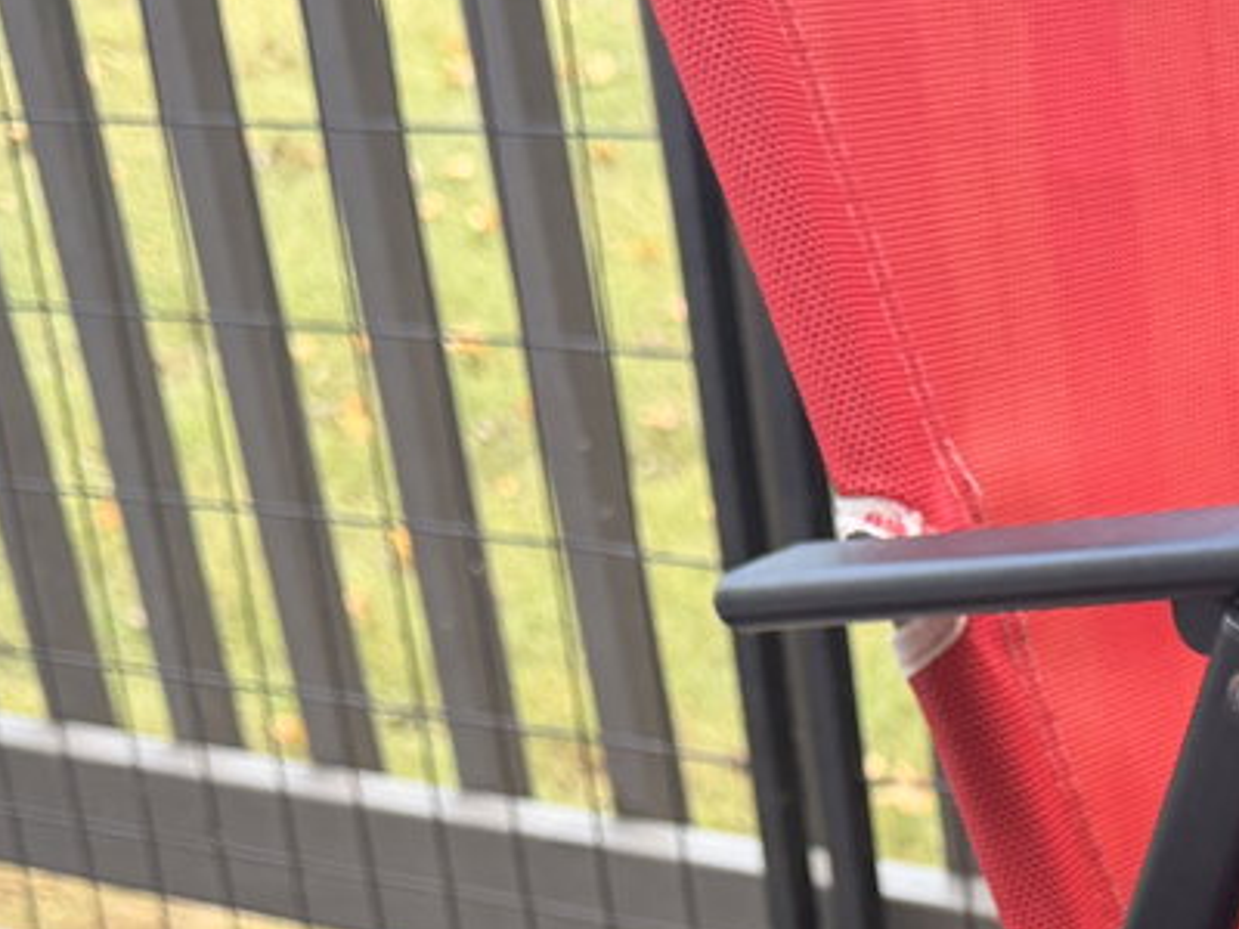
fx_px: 3436
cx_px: 1400
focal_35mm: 96
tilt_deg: -25.0
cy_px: 1412
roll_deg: +4.1
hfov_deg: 19.5
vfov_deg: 14.3
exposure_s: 1/180
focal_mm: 6.76
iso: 80
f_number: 1.78
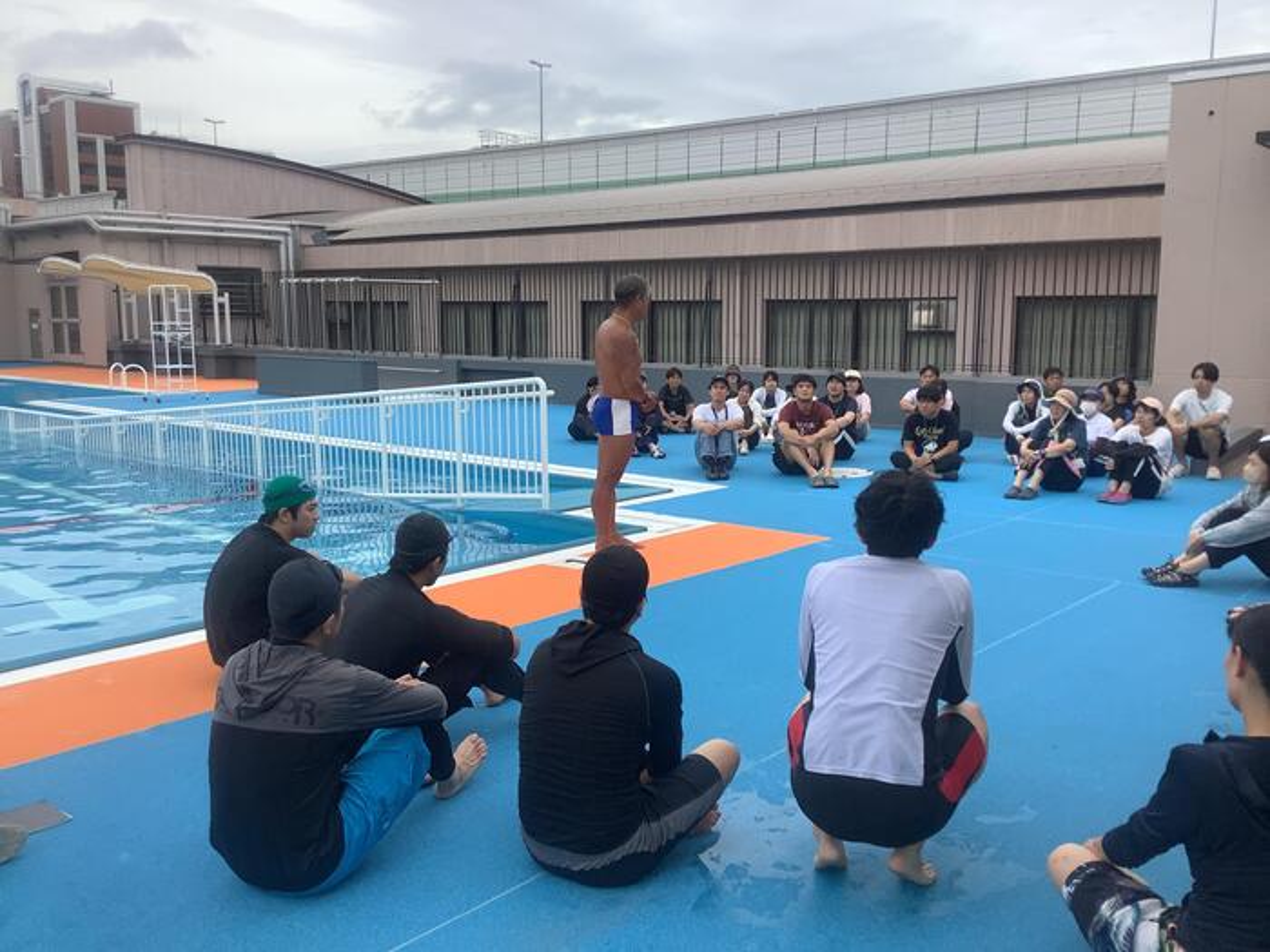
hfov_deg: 58.4
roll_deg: +0.2
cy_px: 476
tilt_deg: -9.2
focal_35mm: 31
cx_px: 635
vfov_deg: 45.4
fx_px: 1137
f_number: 2.4
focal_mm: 3.3
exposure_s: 1/582
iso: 25
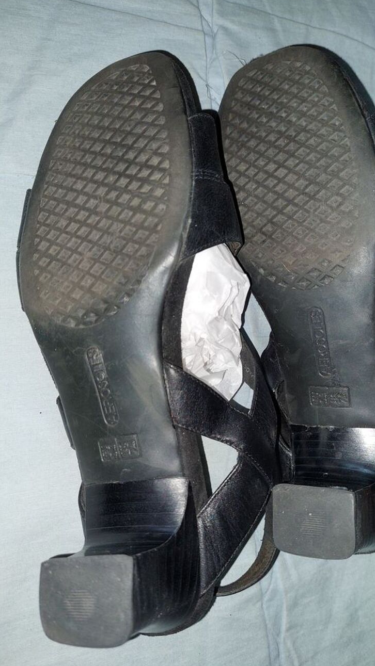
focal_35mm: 27
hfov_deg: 42.8
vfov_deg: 69.9
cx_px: 208
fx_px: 477
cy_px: 338
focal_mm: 5.23
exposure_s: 1/100
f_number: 1.8
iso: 100
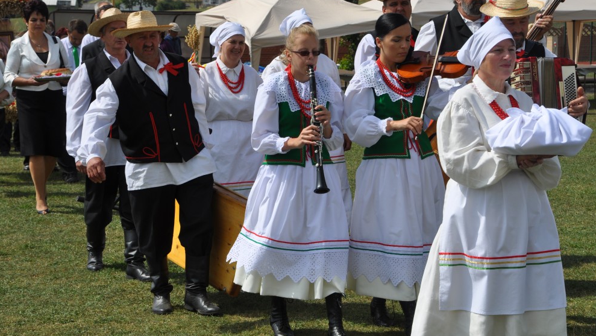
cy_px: 147
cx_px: 298
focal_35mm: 92
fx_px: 1454
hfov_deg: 23.2
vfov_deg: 13.2
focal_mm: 58
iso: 200
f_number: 11
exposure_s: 1/500
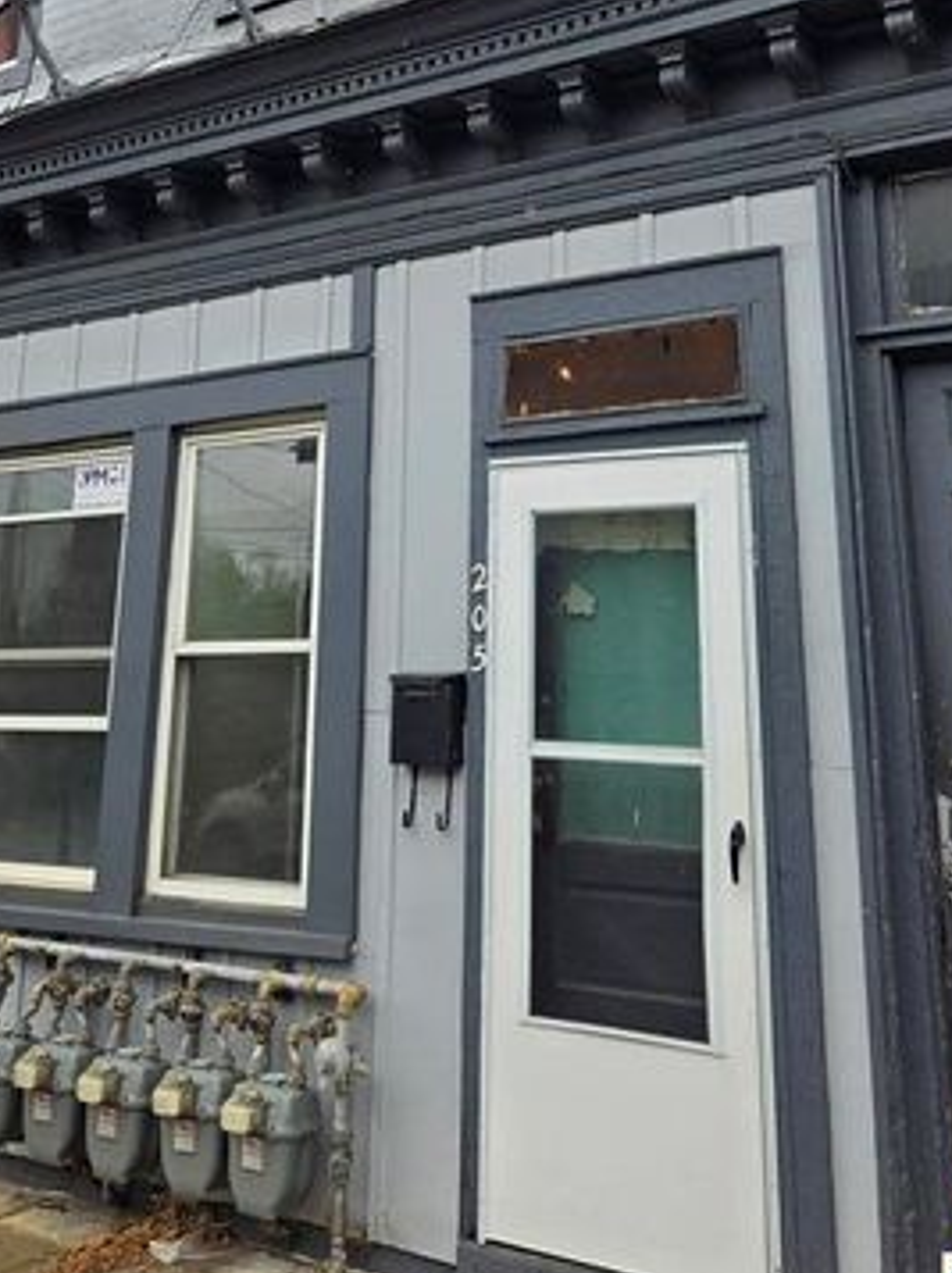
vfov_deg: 41.2
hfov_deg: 33.5
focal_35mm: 43
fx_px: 1580
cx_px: 406
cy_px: 180
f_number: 1.8
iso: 25
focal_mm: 5.4
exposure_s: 1/1111
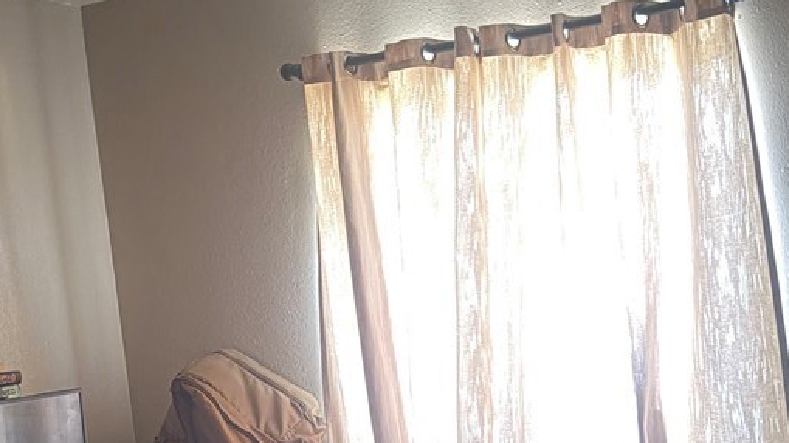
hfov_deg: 36.6
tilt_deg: -8.2
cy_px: 510
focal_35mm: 57
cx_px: 364
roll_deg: +4.7
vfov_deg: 20.0
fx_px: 1192
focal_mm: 5.96
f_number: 1.6
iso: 1000
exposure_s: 1/24
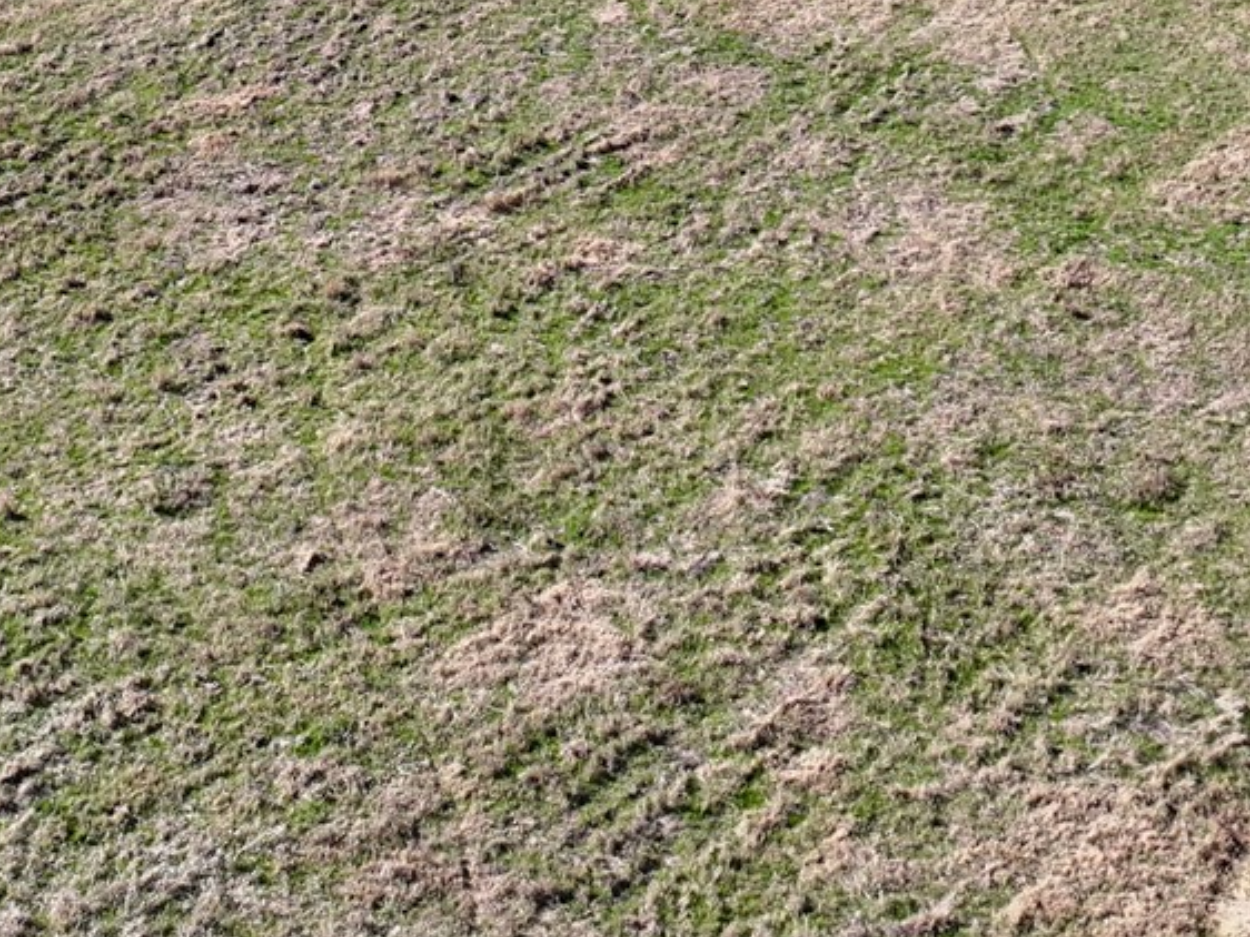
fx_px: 2960
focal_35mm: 82
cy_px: -519
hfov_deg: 23.6
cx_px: 327
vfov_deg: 16.2
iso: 110
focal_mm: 12.29
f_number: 2.8
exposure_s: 1/2000
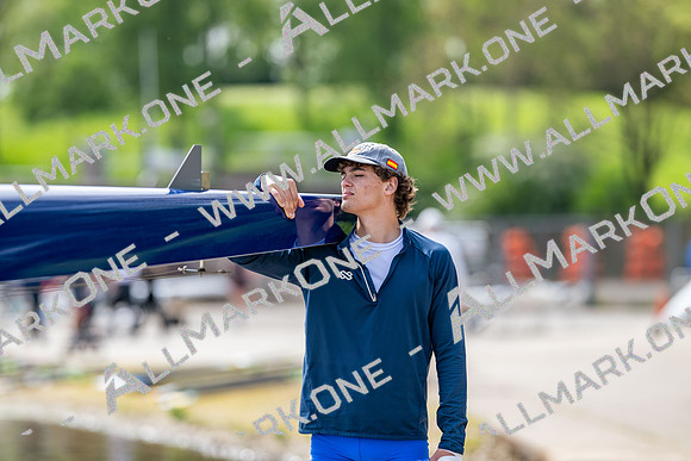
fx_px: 2592
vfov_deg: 10.2
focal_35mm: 135
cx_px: 346
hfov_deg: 15.2
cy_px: 230
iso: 64
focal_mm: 135
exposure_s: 1/1600
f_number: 1.8
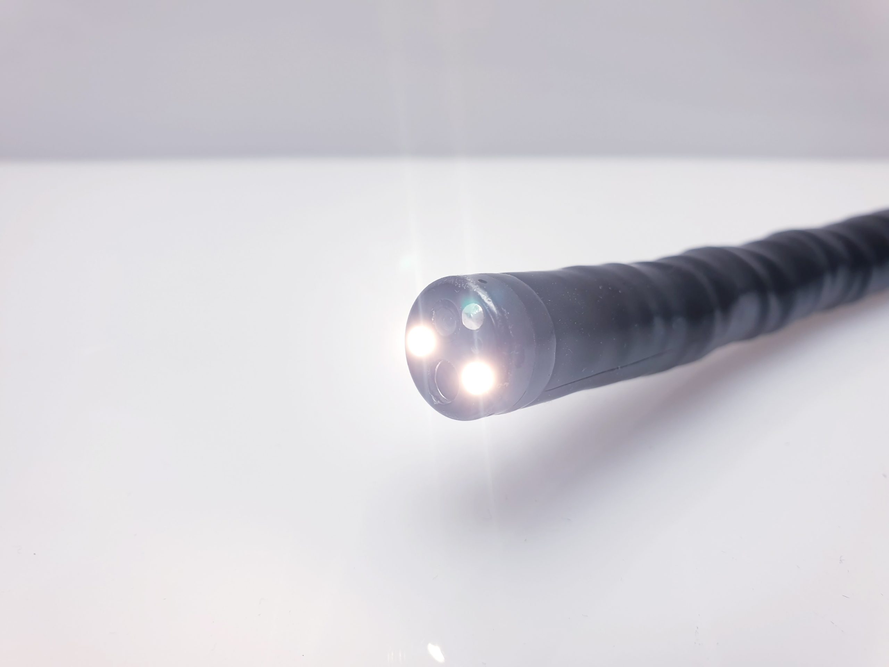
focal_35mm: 26
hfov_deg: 67.3
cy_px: 334
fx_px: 668
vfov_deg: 53.1
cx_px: 444
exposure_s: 1/100
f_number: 2.4
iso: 64
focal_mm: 4.3
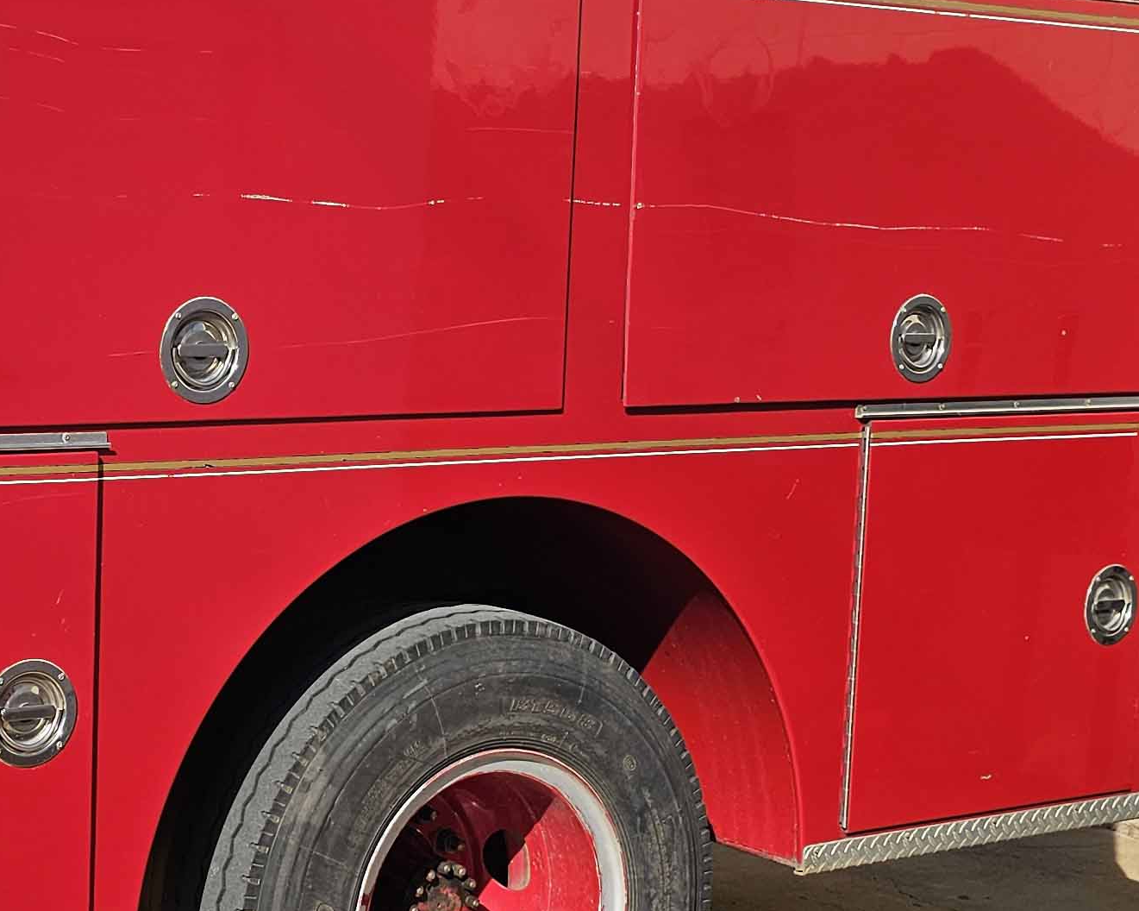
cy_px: 517
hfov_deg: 26.8
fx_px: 2292
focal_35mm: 68
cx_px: 78
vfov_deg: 22.5
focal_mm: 6.3
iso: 10
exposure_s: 1/771
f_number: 1.7
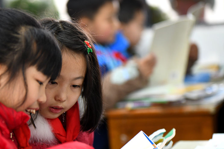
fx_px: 852
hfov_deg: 14.9
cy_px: 90
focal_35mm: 137
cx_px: 72
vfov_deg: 10.0
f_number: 2.2
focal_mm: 85
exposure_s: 1/125
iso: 800
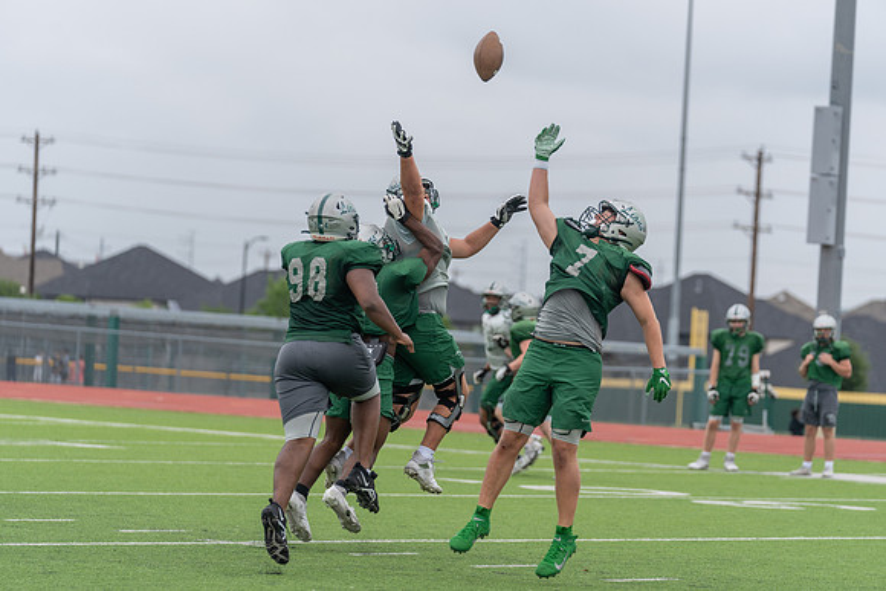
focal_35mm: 161
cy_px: 296
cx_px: 443
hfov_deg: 12.8
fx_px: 3963
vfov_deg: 8.5
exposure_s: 1/1250
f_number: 3.5
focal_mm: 161
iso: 250
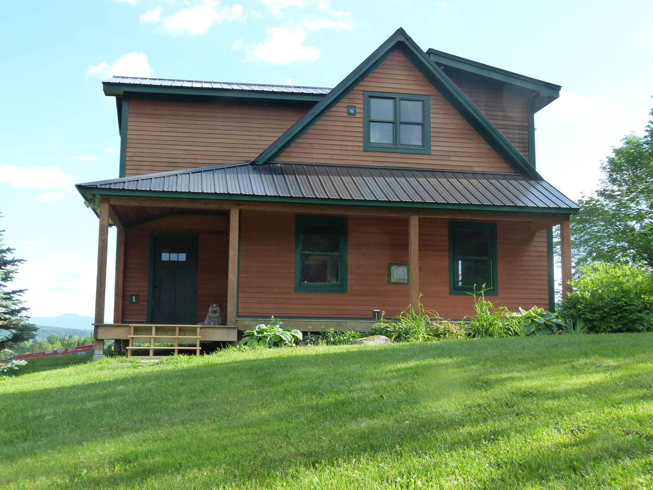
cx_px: 326
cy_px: 245
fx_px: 755
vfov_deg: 36.0
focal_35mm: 40
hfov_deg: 46.8
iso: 160
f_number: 4
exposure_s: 1/250
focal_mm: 7.3
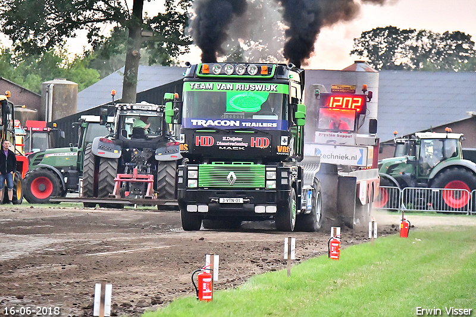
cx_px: 238
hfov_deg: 6.9
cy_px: 158
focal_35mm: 300
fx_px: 3966
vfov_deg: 4.6
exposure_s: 1/400
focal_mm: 200
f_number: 5.6
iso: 8000
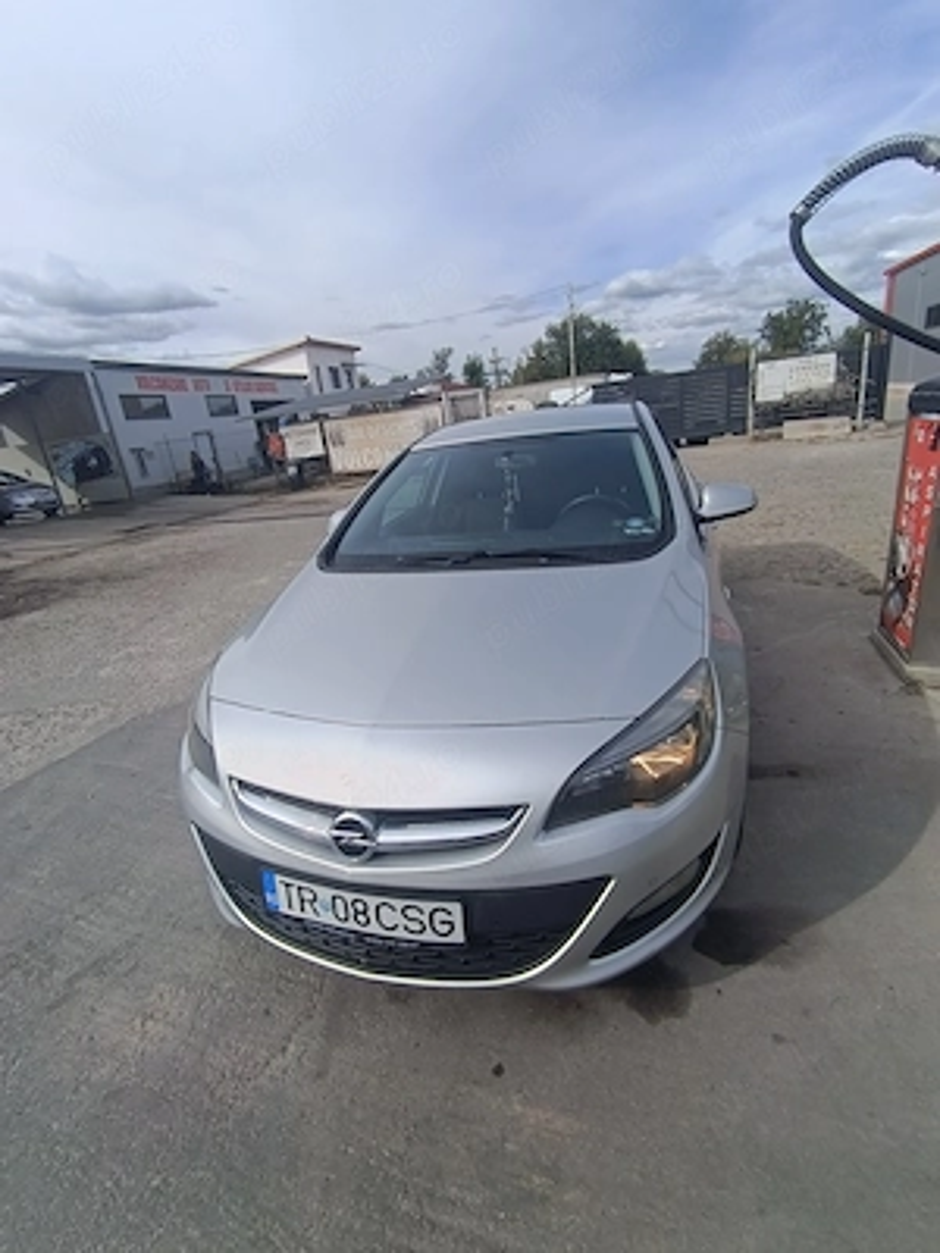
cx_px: 470
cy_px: 626
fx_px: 616
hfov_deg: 74.7
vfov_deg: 91.0
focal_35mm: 17
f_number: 2.2
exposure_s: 1/951
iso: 105
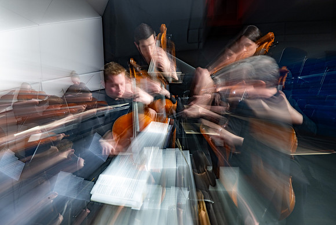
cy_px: 112
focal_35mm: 71
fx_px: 663
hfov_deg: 28.4
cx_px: 168
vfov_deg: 19.2
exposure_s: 1
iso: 100
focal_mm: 71
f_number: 13
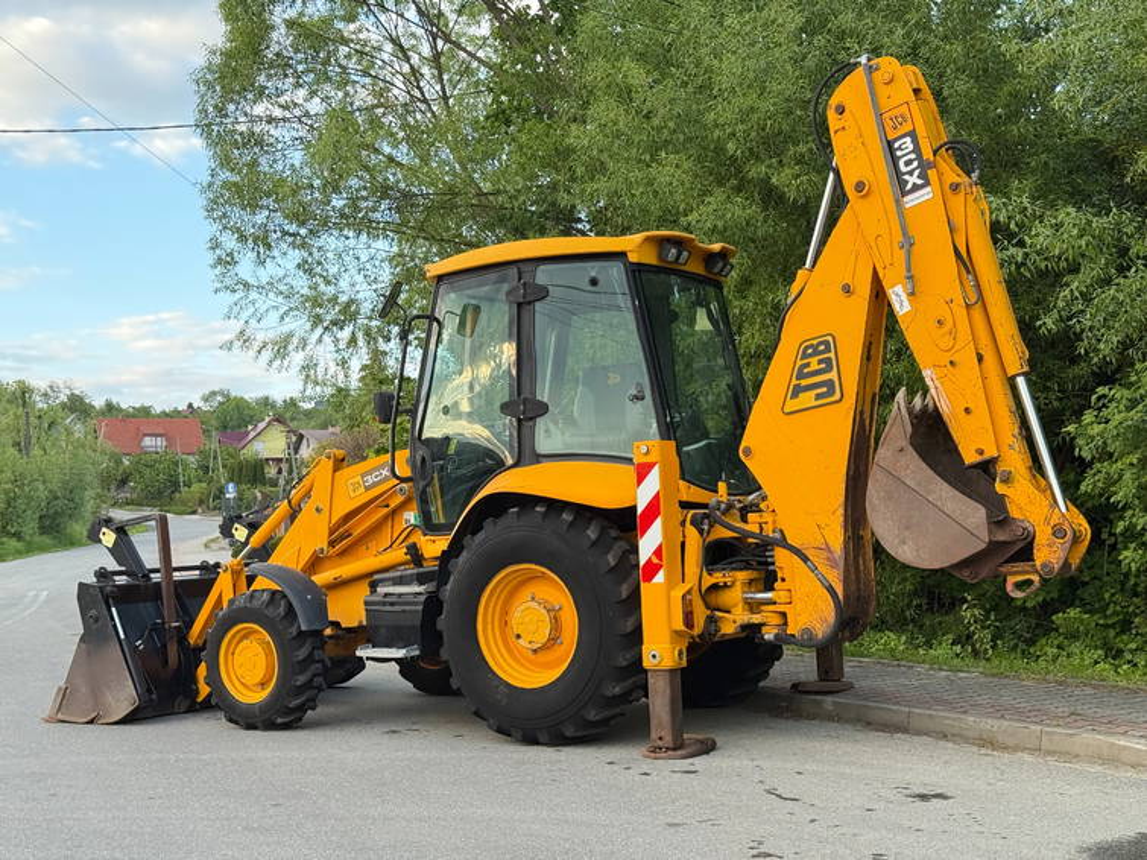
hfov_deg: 39.7
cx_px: 574
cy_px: 430
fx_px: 1590
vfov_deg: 30.3
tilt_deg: +6.3
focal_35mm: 48
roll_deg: +3.0
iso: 100
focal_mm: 6.76
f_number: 1.78
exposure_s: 1/241
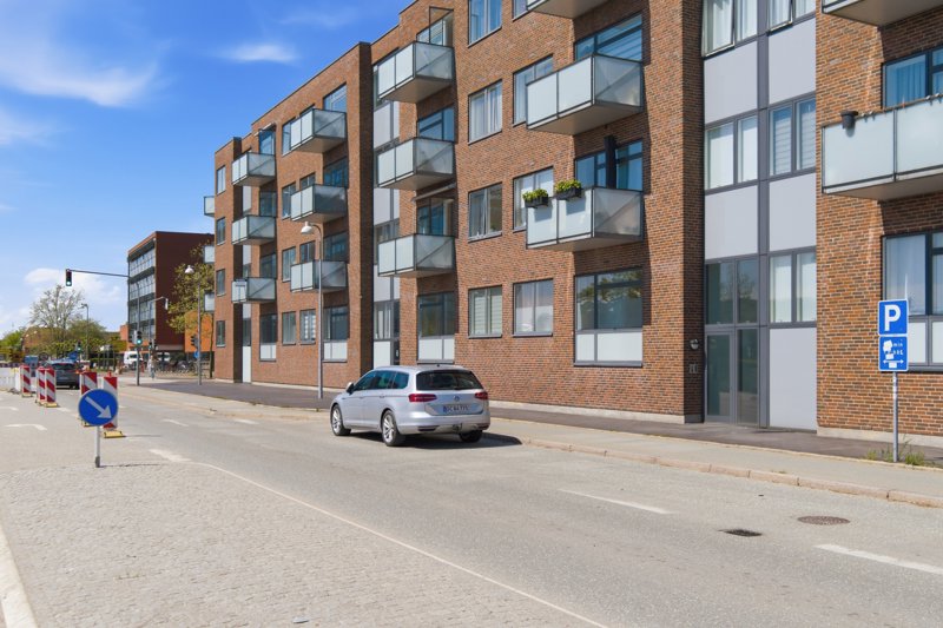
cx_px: 472
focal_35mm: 36
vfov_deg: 36.9
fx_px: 943
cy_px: 314
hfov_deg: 53.1
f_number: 8
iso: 200
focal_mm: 24
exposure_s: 1/800
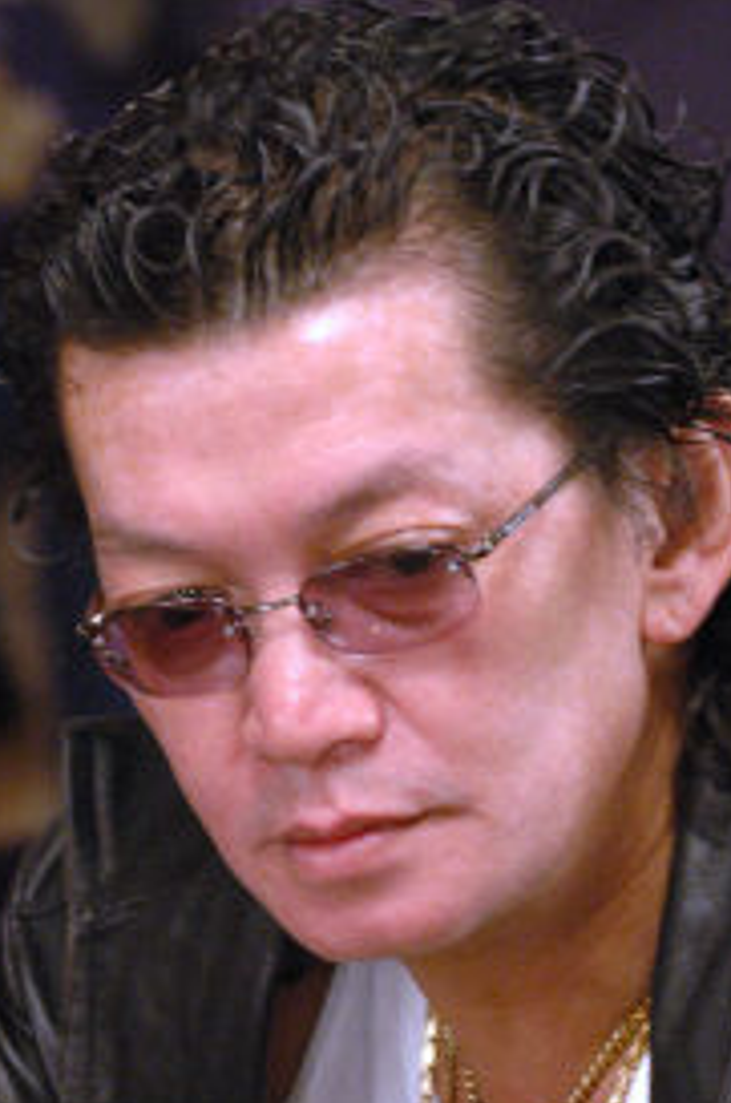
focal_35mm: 283
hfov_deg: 4.8
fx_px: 8652
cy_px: 780
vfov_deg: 7.3
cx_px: 345
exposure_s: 1/40
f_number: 4
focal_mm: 110
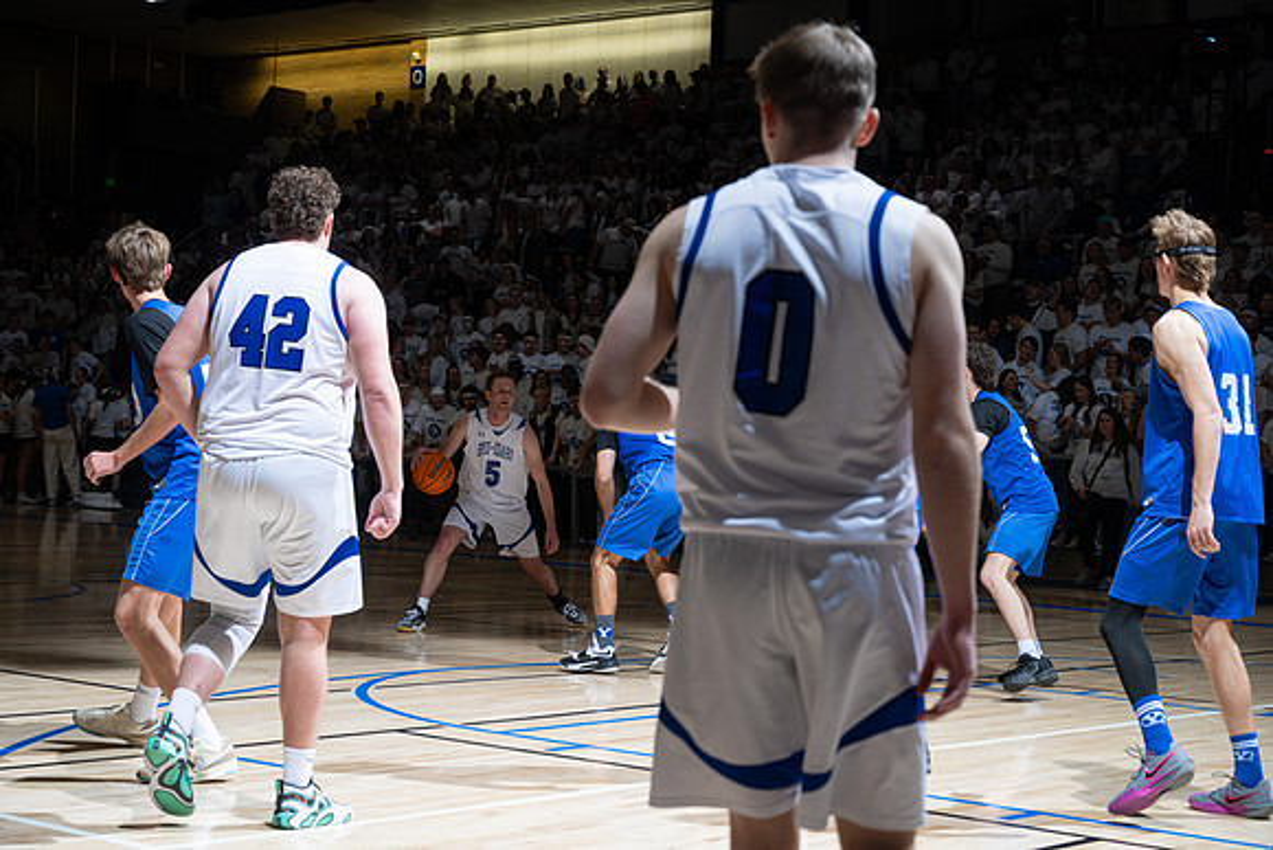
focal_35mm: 66
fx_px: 2334
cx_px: 636
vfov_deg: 20.6
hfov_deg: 30.5
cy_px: 425
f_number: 6.3
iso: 100
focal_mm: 66
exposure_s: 1/60
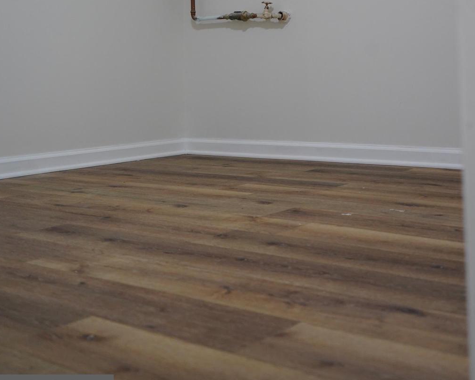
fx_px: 745
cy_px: 51
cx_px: 238
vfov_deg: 27.7
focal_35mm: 53
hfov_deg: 35.4
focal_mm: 37
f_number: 4
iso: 2500
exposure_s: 1/160
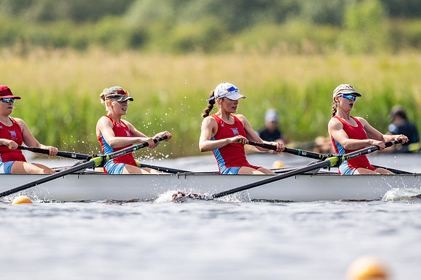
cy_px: 140
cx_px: 210
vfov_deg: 1.5
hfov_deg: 2.3
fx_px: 10519
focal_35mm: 900
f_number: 4
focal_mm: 600
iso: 180
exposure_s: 1/2500
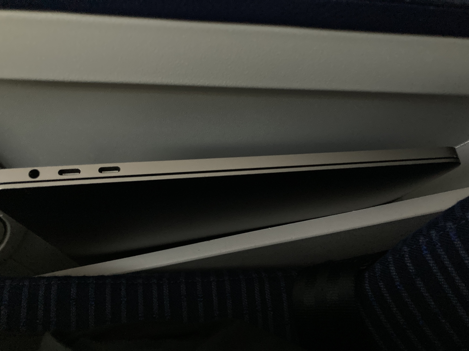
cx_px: 234
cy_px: 176
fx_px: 379
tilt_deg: -57.5
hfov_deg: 63.4
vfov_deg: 49.7
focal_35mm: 28
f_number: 1.8
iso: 1250
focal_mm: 3.99
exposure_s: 1/15
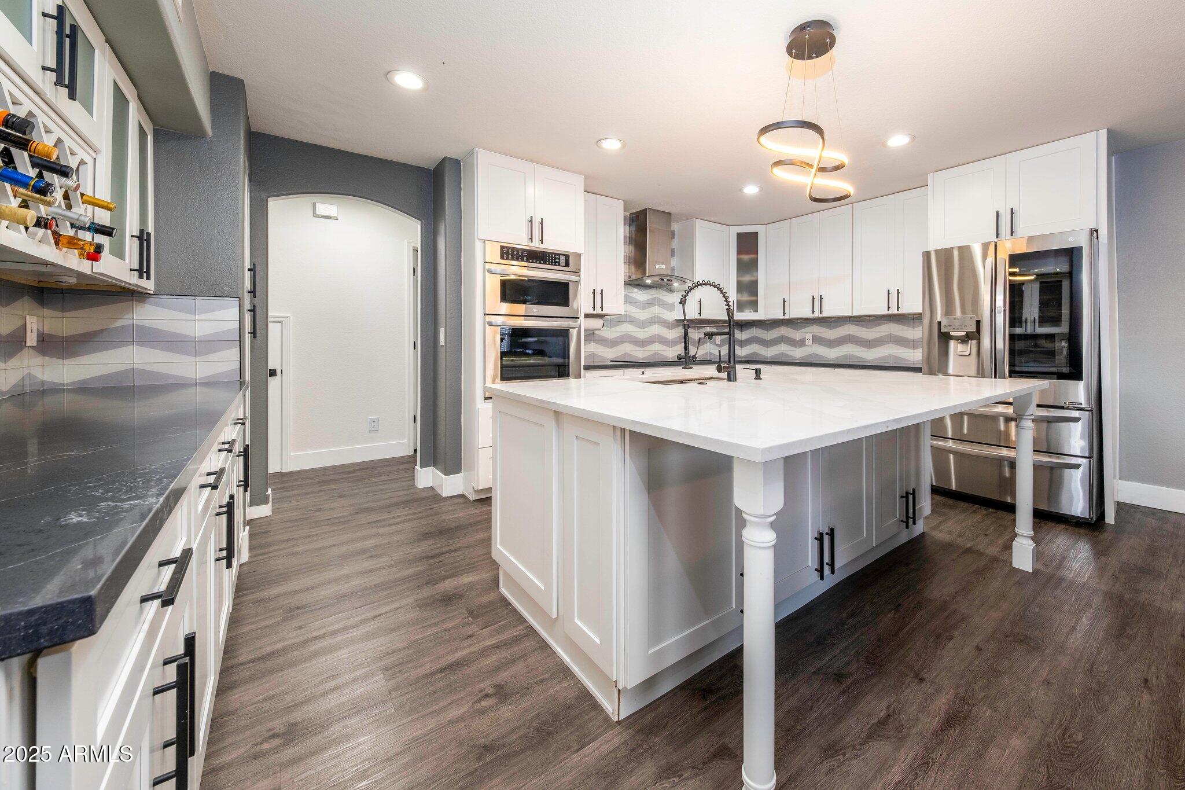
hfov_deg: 112.6
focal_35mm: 12
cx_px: 592
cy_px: 395
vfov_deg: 90.0
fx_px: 395
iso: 200
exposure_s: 1/8
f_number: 6.4
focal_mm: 8
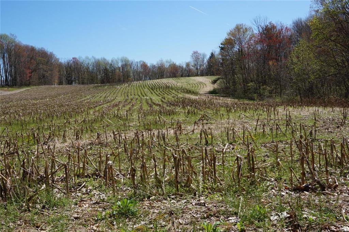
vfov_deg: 30.8
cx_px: 174
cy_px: 116
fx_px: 421
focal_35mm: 44
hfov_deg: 45.0
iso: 100
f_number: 14
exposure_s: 1/100
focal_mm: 29
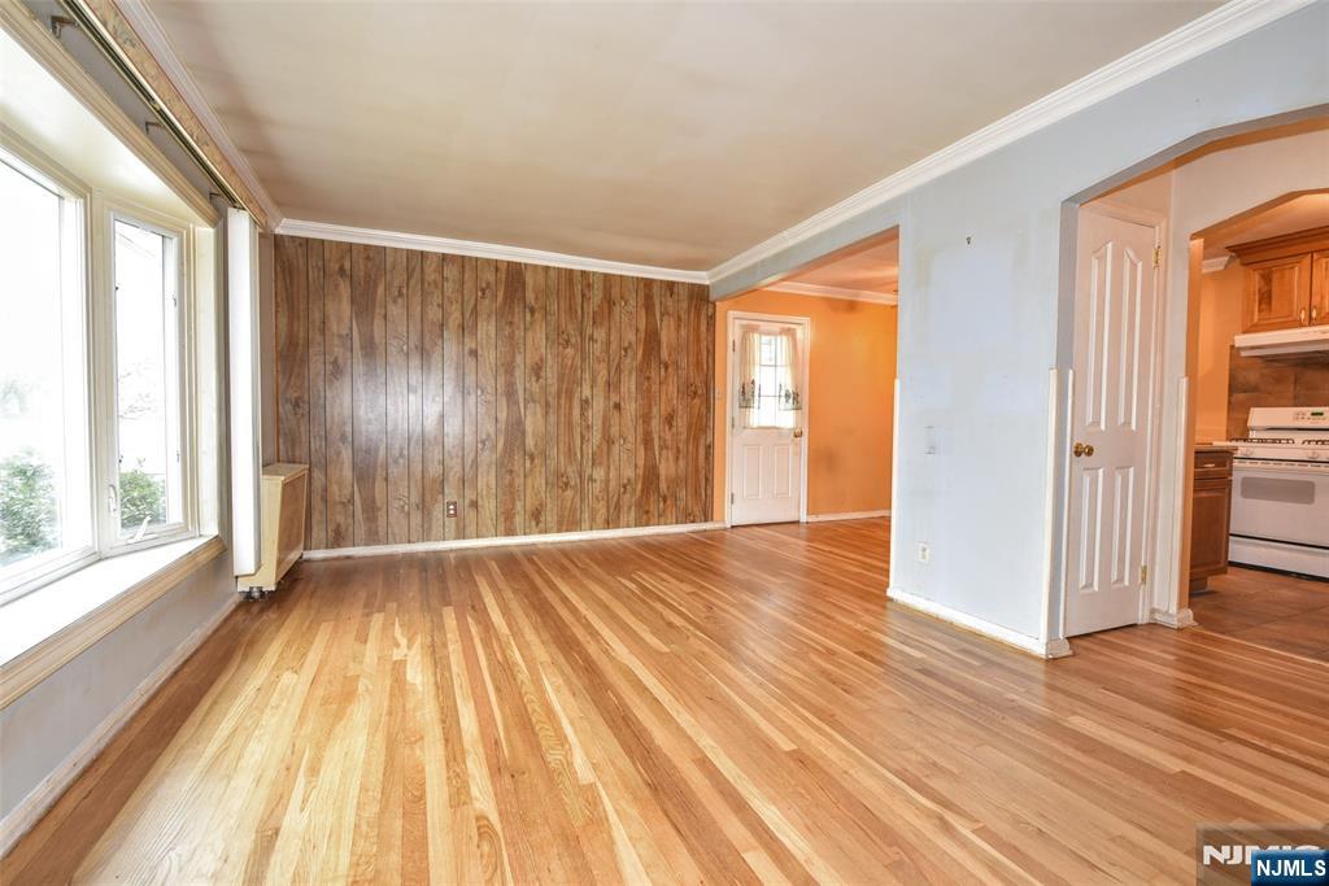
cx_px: 664
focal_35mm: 16
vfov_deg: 73.8
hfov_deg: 96.7
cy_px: 443
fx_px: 591
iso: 800
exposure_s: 1/60
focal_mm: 16
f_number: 4
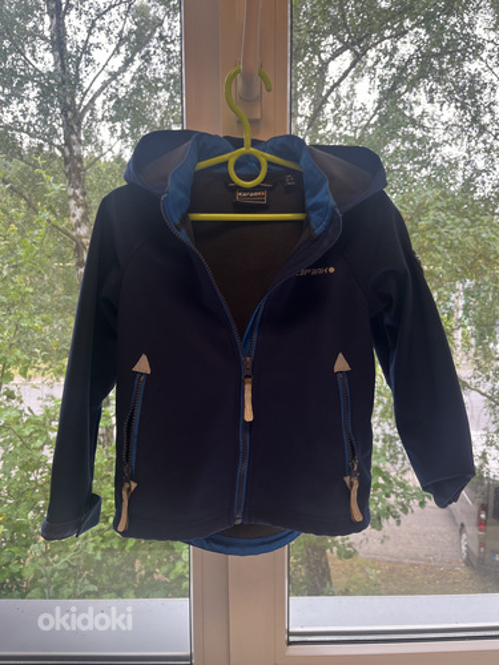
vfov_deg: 67.3
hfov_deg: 53.1
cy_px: 332
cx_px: 250
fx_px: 500
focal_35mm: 26
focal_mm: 5.1
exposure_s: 1/122
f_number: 1.6
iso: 64
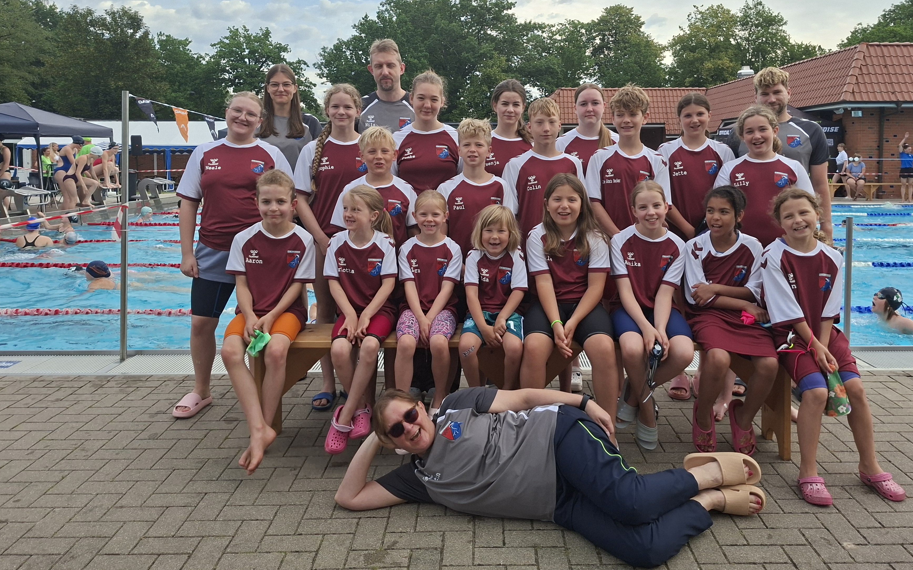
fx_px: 697
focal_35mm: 28
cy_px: 186
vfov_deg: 43.9
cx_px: 496
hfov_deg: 66.4
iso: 50
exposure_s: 1/1171
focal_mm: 5.54
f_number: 1.8
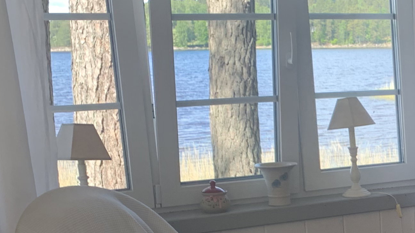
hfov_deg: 21.4
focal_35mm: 88
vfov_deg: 13.4
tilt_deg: -12.6
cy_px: 267
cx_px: 568
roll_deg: +1.2
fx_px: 968
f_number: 1.8
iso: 32
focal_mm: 4.25
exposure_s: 1/122
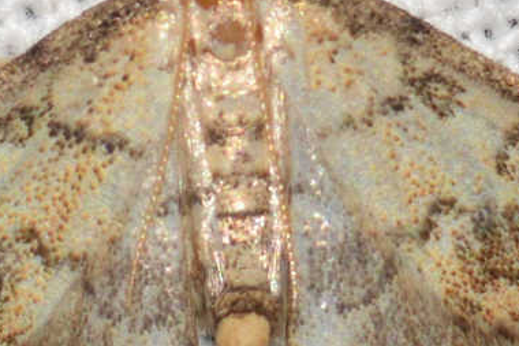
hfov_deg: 5.4
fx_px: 5461
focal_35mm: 379
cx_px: 222
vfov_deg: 3.6
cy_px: 139
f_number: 20
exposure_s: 1/200
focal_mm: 100
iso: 100
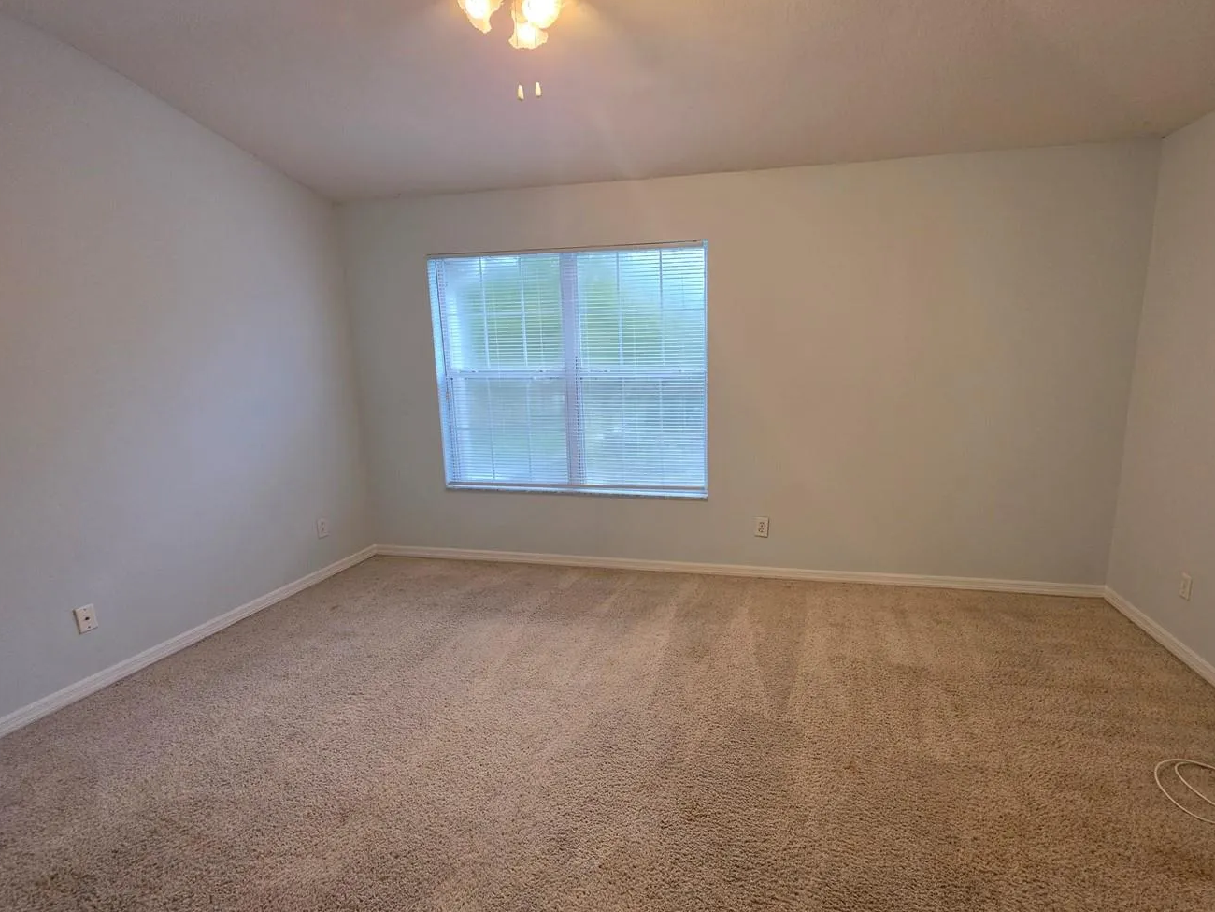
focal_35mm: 16
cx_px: 685
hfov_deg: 94.0
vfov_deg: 78.1
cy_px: 470
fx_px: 562
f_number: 1.9
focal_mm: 2.2
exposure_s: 1/60
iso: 250
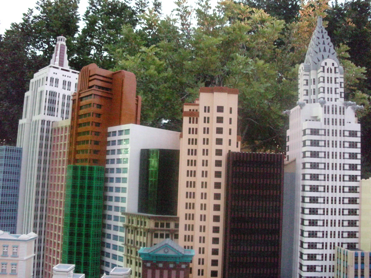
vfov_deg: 37.7
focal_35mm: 38
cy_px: 139
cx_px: 186
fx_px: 407
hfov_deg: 49.0
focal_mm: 6.3
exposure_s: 1/46
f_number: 3.1
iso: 1600
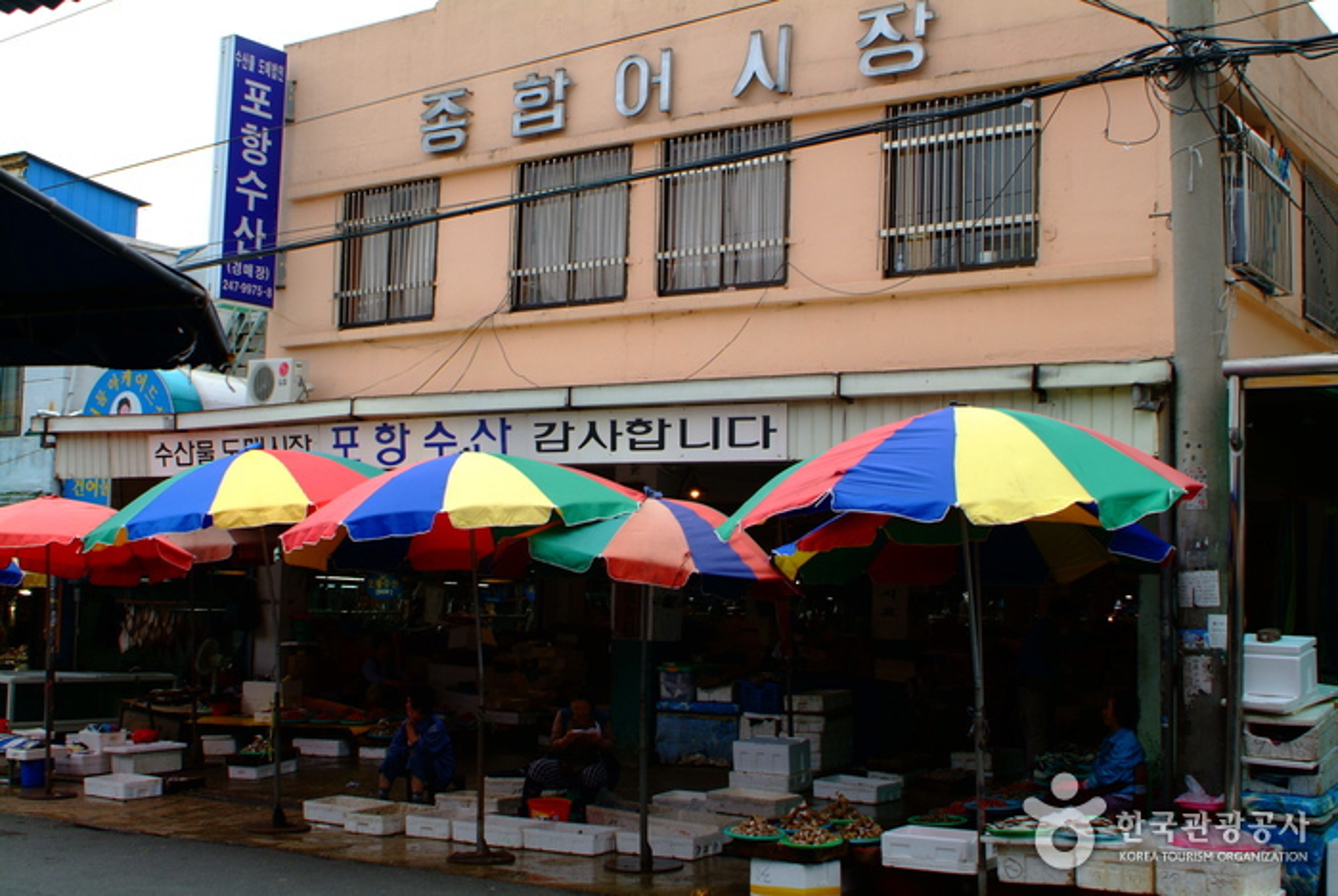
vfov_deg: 32.0
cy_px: 448
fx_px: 1563
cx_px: 669
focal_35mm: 42
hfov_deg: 46.3
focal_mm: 28
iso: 200
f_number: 6.7
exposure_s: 1/180
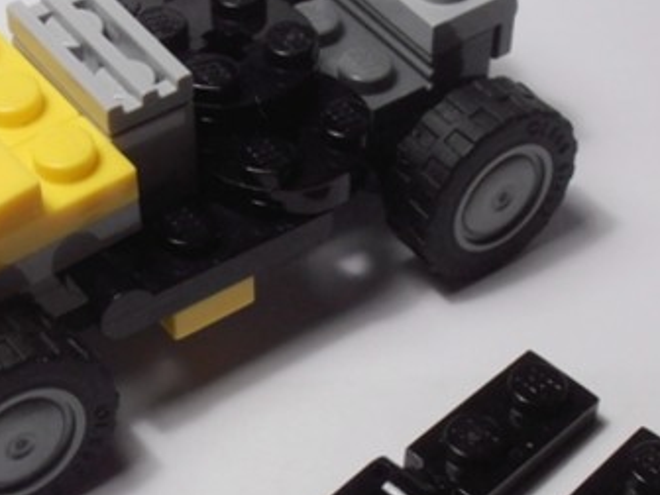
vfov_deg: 14.8
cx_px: 306
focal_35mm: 99
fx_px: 1888
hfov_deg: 19.8
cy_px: 429
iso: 80
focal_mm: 6.61
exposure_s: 1/60
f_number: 3.9
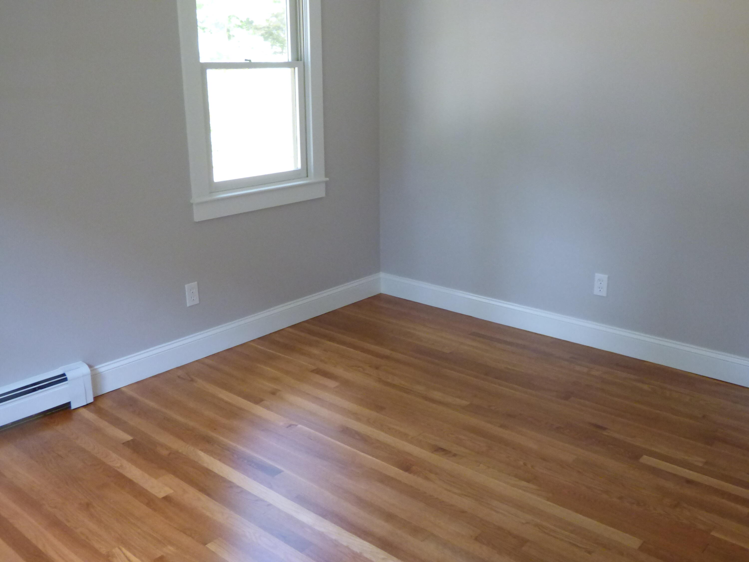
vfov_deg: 42.9
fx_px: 714
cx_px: 374
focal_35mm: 33
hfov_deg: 55.4
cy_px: 281
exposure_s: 1/60
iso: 800
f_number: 3.4
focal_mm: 5.78
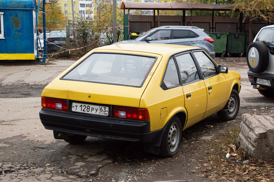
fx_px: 342
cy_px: 91
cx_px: 137
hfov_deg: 43.6
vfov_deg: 29.8
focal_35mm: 45
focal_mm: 30
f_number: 5.6
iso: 200
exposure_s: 1/400
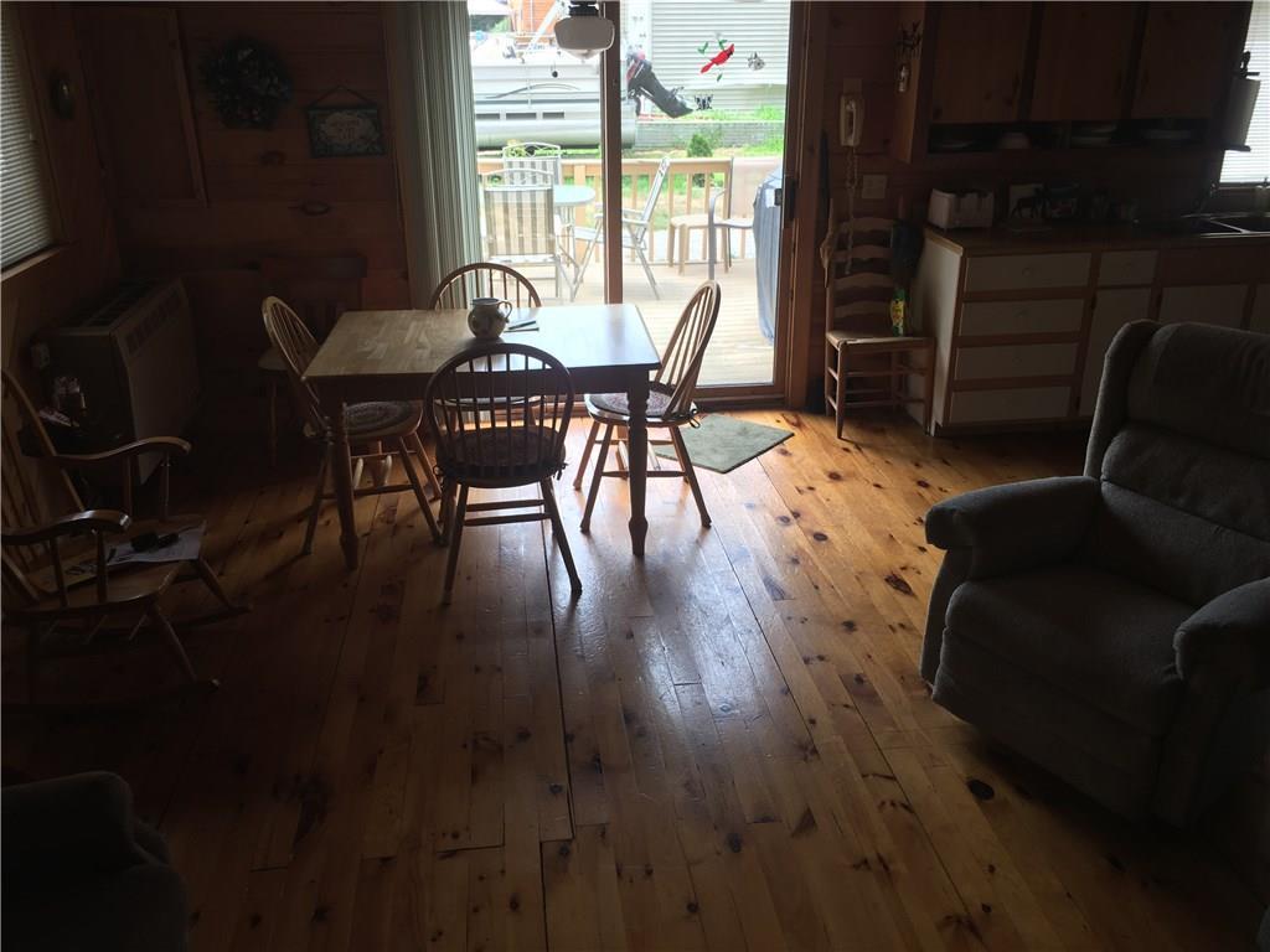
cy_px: 476
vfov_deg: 48.2
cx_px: 635
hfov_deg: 61.7
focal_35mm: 29
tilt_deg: -18.3
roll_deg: +1.0
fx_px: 1064
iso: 25
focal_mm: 4.15
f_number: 2.2
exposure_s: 1/60
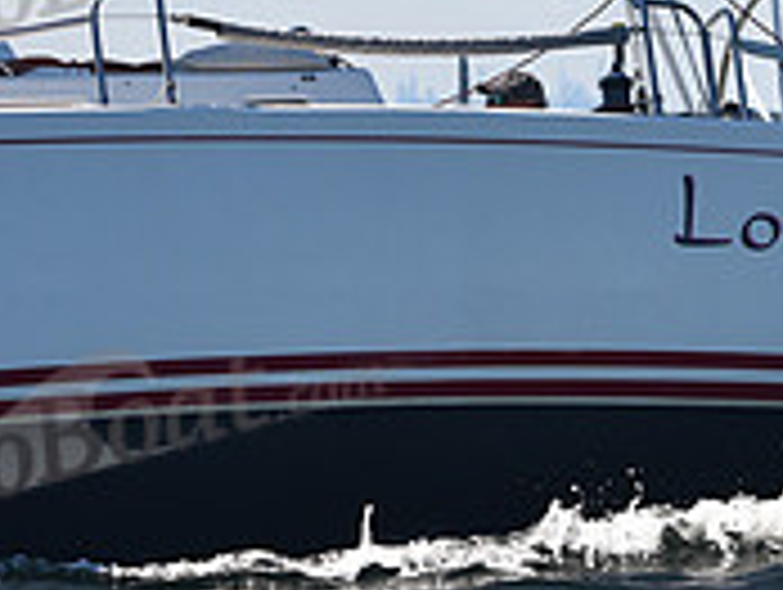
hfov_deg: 6.5
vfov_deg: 4.9
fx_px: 6886
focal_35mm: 304
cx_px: 621
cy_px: 146
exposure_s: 1/800
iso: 200
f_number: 4.5
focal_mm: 95
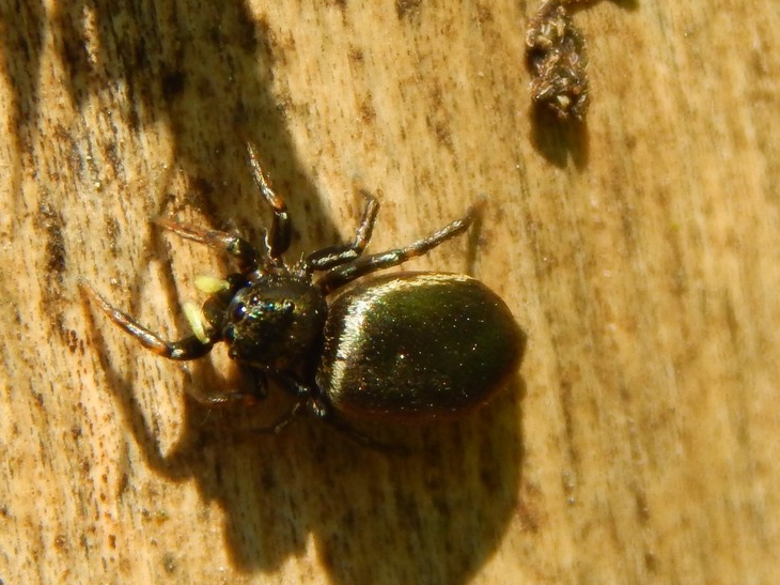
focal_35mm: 242
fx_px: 5451
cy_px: 322
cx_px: 350
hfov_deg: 8.2
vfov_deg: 6.1
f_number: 5.4
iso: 125
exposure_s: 1/400
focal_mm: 37.1
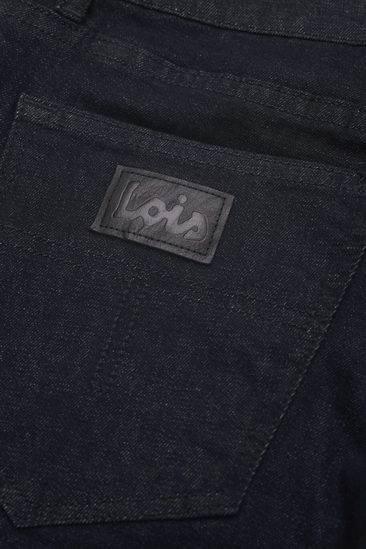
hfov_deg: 27.0
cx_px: 183
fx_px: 762
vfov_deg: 39.6
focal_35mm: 50
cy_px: 274
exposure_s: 1/160
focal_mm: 50
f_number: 10
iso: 100
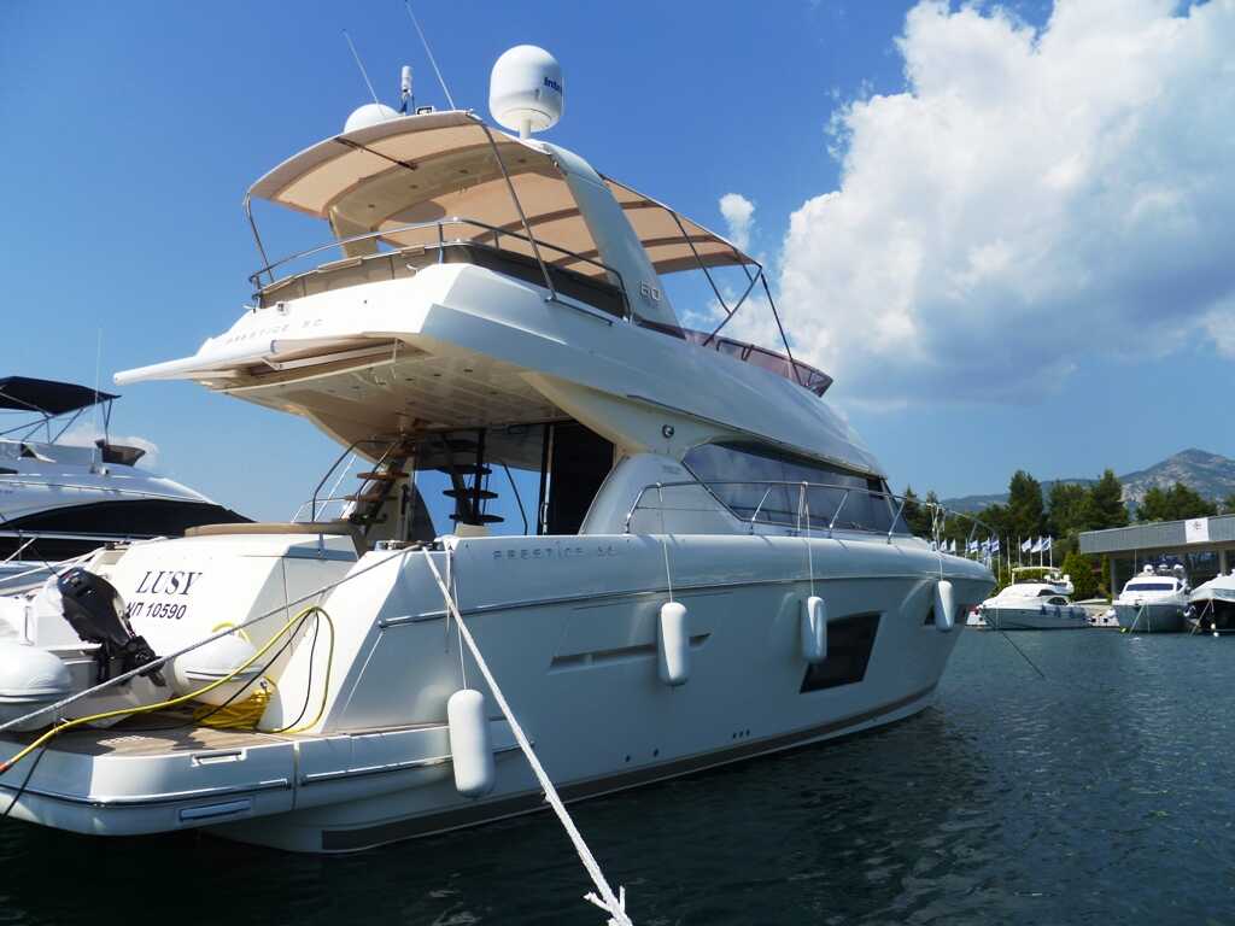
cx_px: 618
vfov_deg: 49.7
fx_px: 999
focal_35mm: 28
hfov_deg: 63.4
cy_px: 463
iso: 80
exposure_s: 1/160
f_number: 10
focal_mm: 5
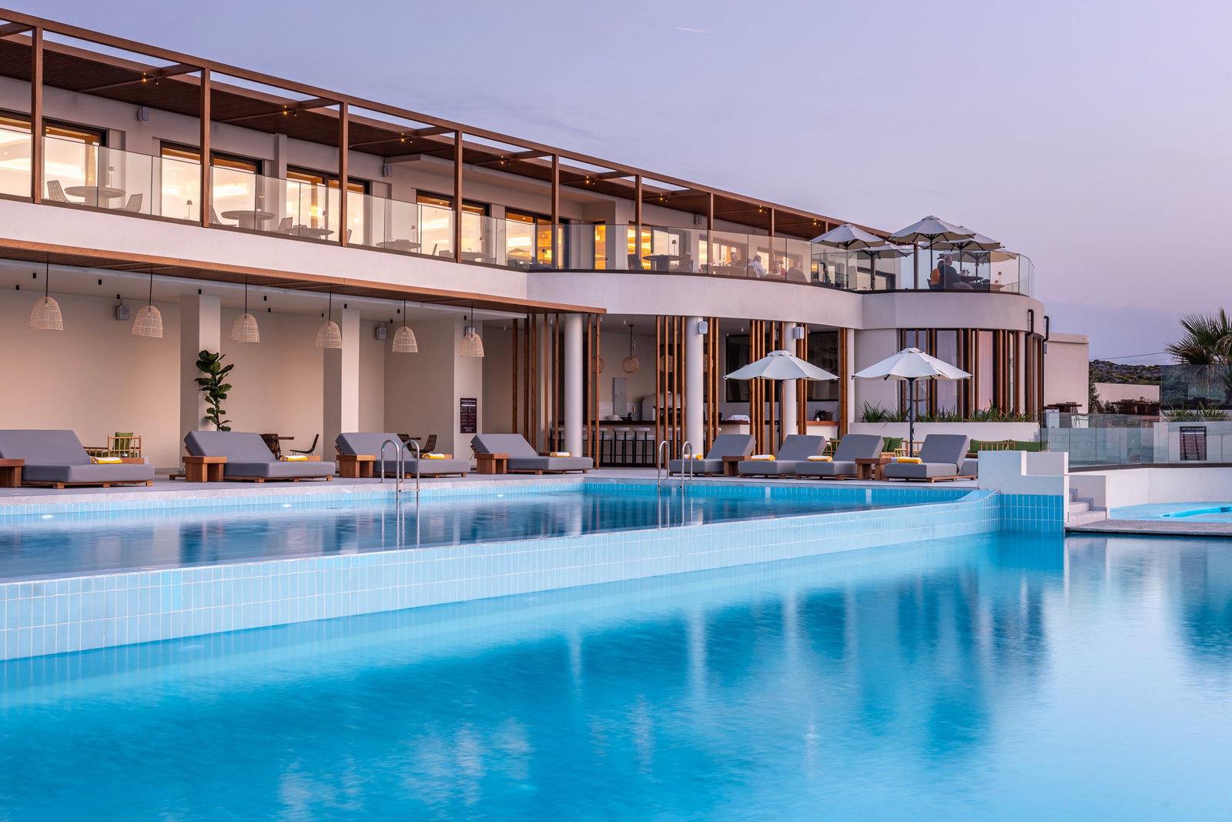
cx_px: 616
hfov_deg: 41.1
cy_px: 411
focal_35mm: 48
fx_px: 1643
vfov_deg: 28.1
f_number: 11
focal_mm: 48
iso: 100
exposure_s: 1/8
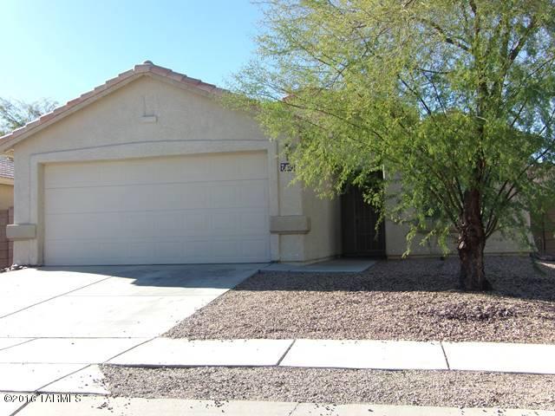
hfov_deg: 45.8
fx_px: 657
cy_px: 208
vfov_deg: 35.1
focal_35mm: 41
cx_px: 278
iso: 100
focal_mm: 7.2
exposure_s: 1/120
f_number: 8.46
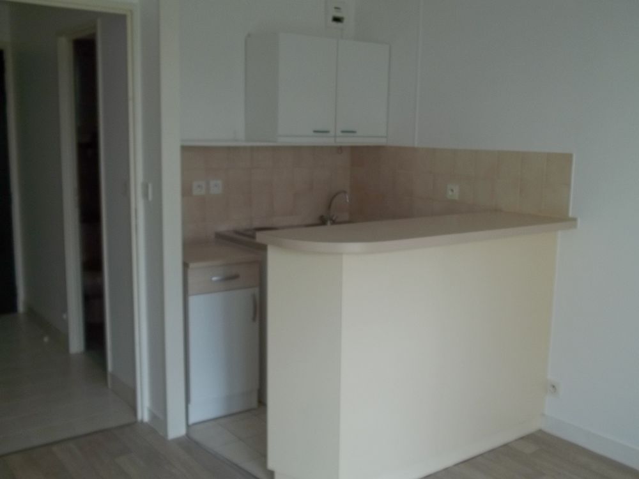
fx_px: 665
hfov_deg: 51.4
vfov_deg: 39.7
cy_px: 240
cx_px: 320
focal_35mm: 36
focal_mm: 6.5
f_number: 3.1
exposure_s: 1/40
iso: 64
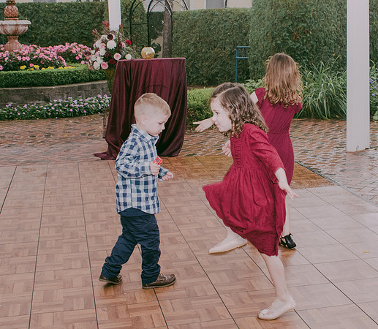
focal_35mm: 58
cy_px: 155
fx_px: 676
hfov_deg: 31.0
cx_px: 245
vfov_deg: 27.3
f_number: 5.6
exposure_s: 1/125
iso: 800
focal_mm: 23
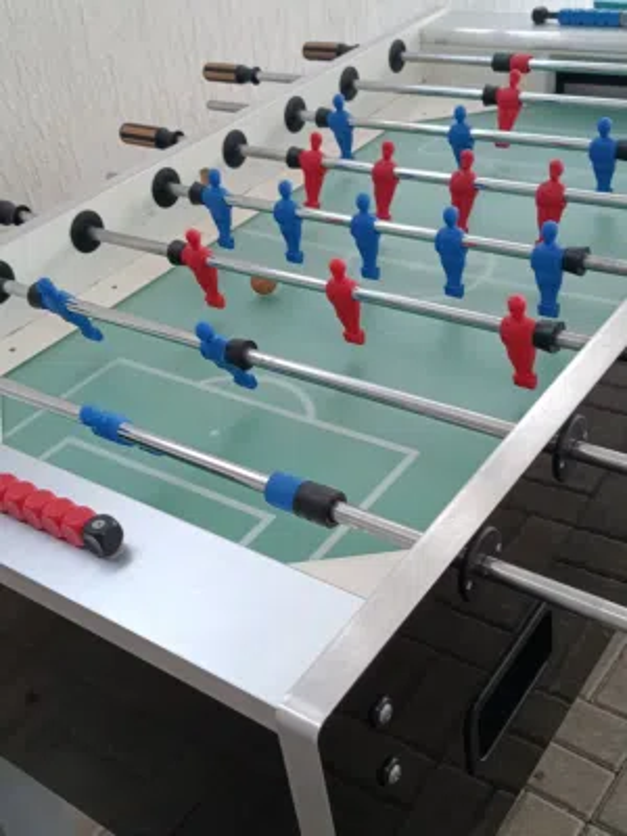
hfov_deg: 36.0
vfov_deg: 46.8
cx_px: 314
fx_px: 966
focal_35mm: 40
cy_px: 418
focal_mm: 4.71
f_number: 1.7
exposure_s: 1/25
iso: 500
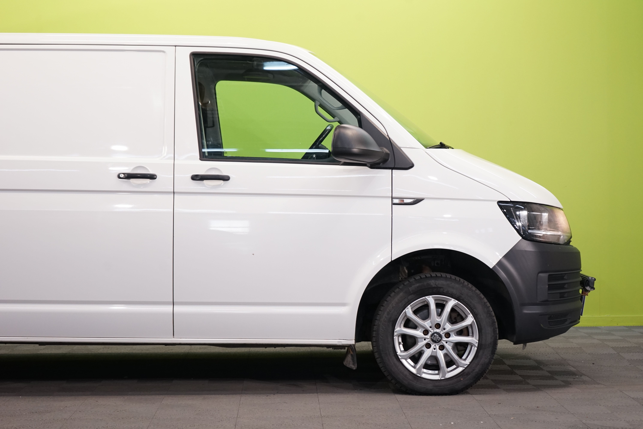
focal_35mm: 70
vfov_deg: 19.5
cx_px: 322
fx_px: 1250
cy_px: 214
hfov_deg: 28.8
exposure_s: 1/100
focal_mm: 70
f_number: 5.6
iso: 1250
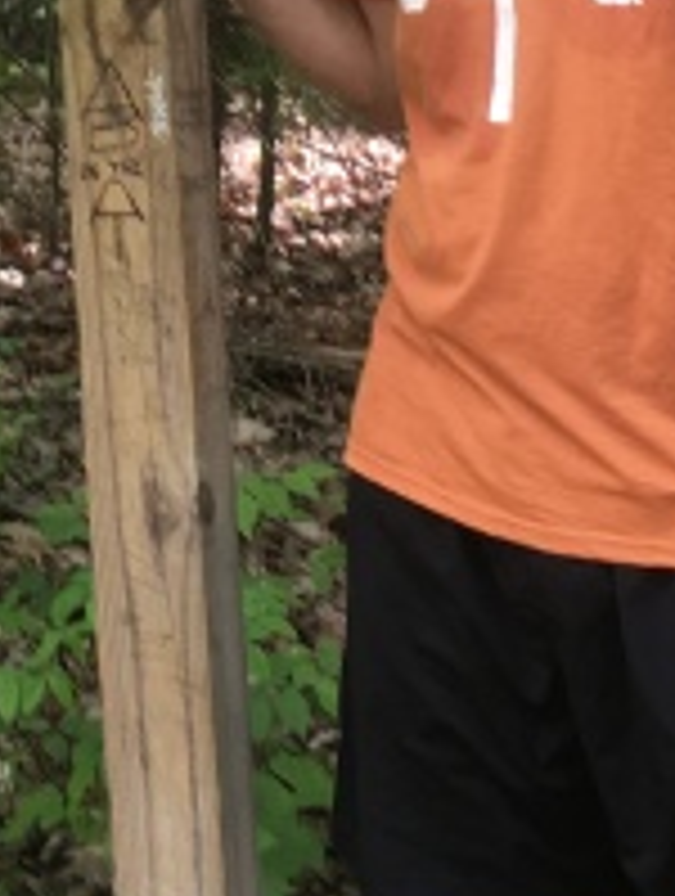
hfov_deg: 12.0
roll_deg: +2.1
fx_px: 3214
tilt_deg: +9.7
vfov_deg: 14.8
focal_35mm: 124
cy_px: -443
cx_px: 166
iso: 25
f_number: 2.2
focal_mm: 4.15
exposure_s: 1/60
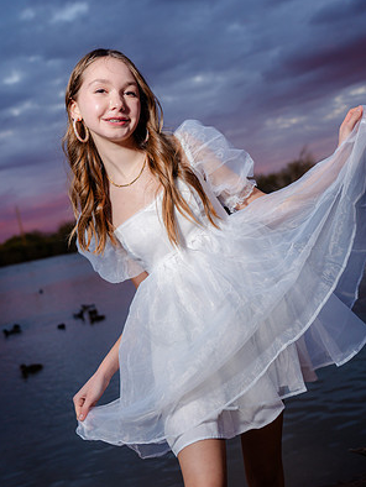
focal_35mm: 45
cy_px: 253
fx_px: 634
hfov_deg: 32.2
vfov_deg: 42.0
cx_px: 182
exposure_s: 1/100
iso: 250
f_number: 4
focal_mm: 41
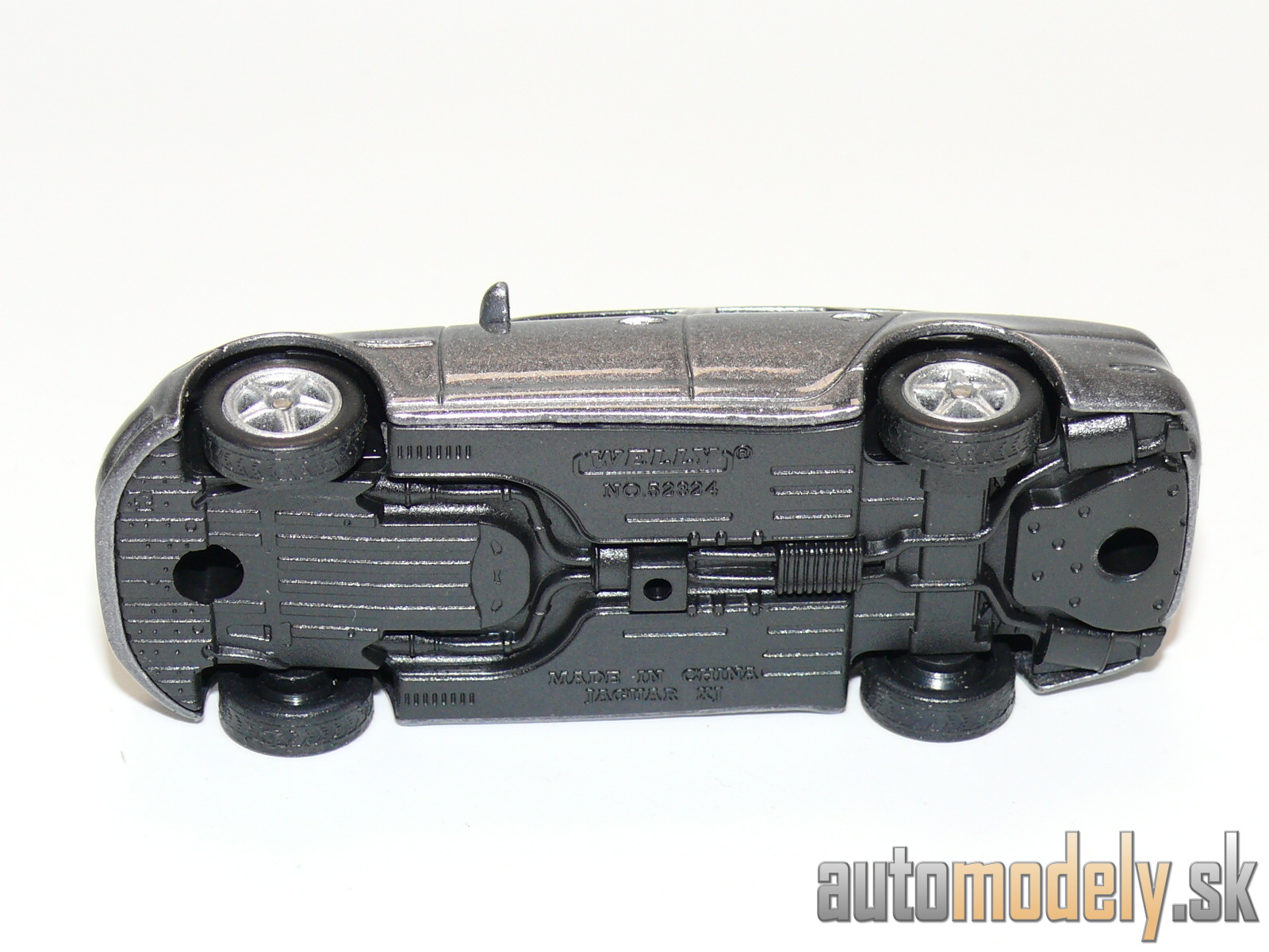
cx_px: 634
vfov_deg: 14.4
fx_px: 3776
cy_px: 476
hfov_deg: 19.1
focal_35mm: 103
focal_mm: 13.5
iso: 100
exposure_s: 1/30
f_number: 4
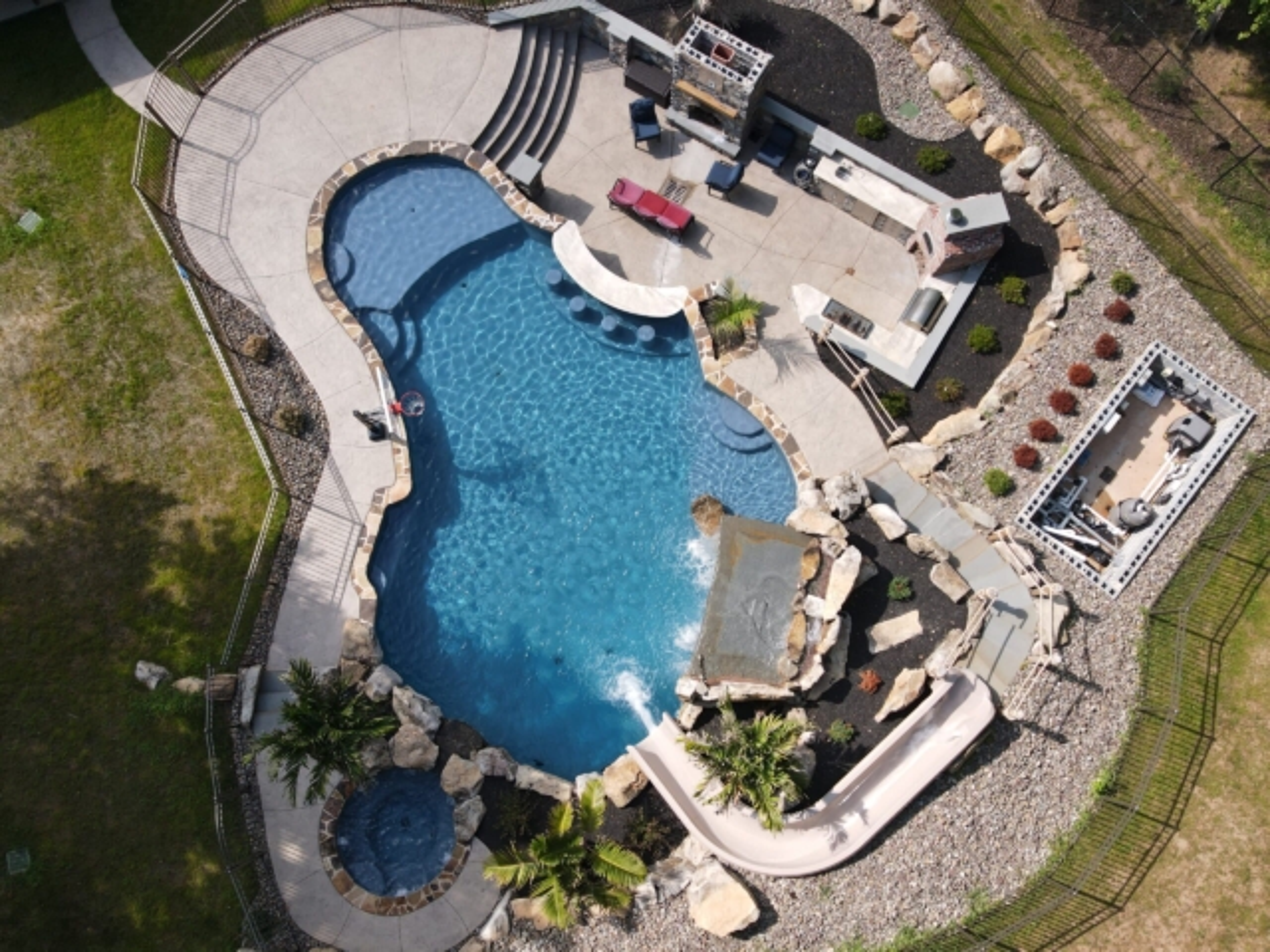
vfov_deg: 56.8
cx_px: 635
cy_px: 476
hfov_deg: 71.6
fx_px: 881
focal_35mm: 24
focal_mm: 4.5
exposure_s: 1/25
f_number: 2.8
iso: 100
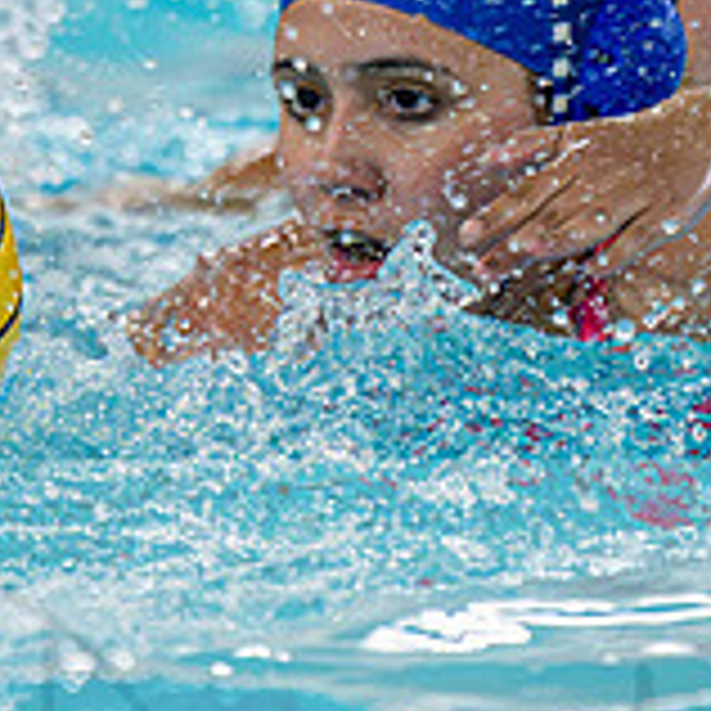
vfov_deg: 1.5
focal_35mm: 1143
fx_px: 26561
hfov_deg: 1.5
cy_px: -232
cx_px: 313
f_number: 2.8
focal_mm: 200
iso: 6400
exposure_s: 1/1000
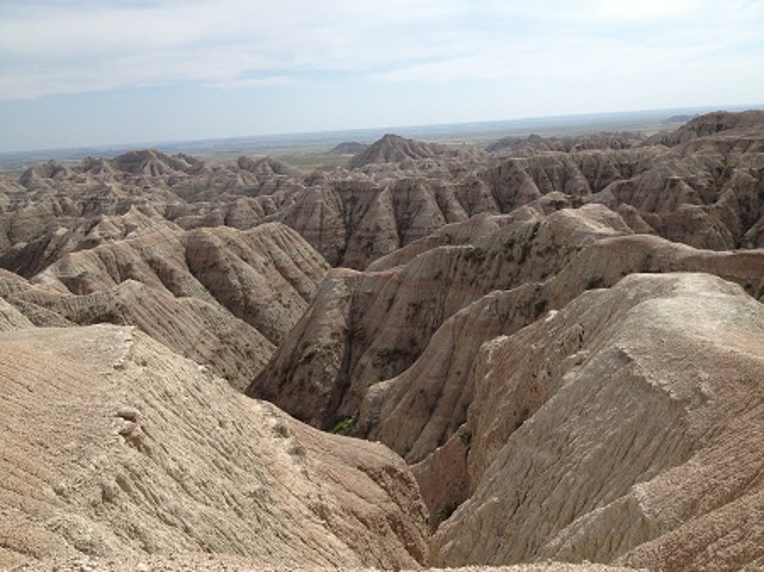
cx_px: 382
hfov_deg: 52.7
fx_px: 772
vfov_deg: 40.7
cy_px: 286
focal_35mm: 35
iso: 50
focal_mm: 4.28
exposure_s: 1/2513
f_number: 2.4
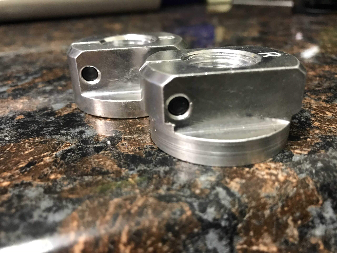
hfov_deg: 63.4
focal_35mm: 28
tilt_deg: -29.3
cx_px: 168
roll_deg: +1.4
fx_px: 273
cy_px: 126
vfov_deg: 49.7
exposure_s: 1/15
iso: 100
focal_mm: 3.99
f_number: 1.8
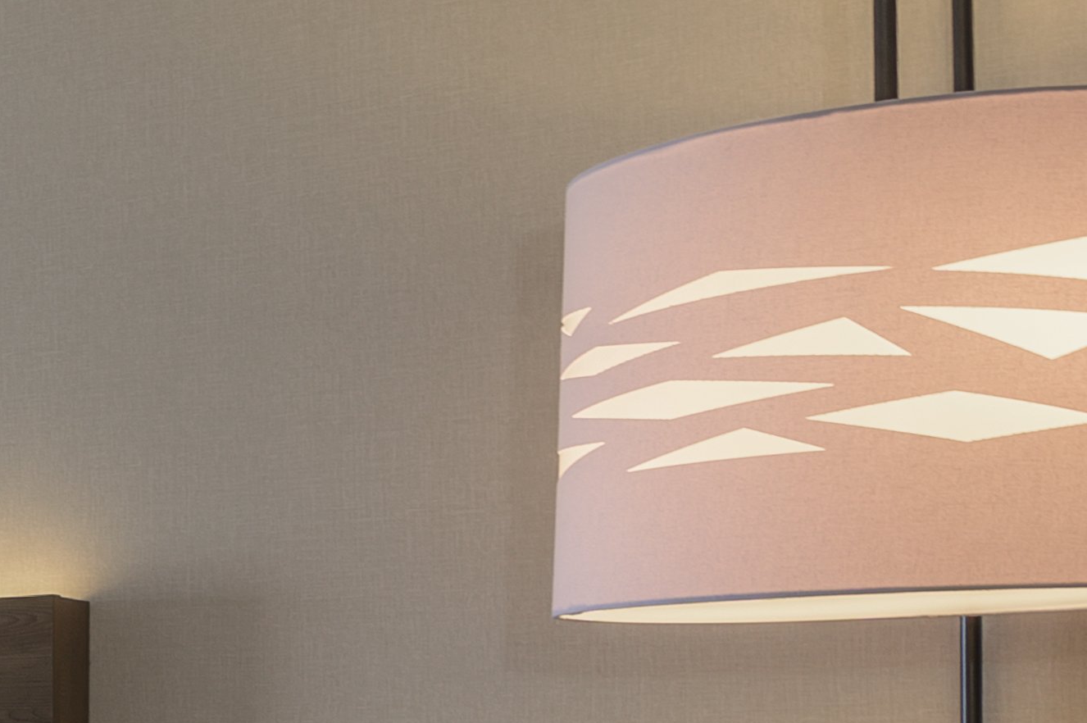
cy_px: 1398
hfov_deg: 18.4
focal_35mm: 73
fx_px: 2202
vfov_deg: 15.4
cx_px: -1077
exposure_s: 1/4
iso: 100
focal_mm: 16
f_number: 8
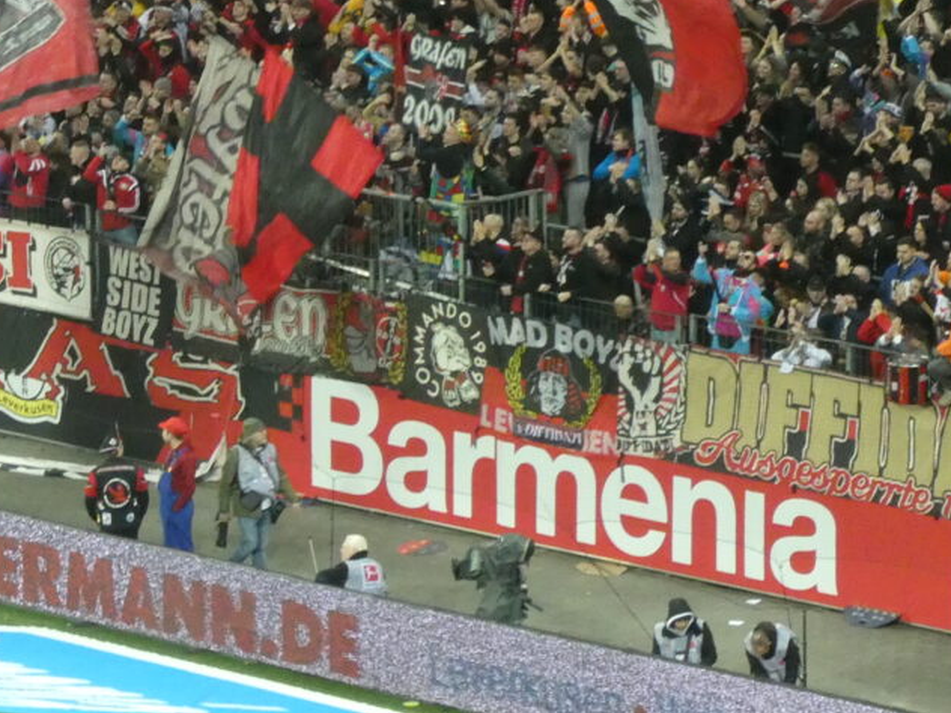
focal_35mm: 291
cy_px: 244
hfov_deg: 6.8
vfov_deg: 5.1
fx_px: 7995
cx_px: -93
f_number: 5.1
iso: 640
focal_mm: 20.6
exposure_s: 1/80
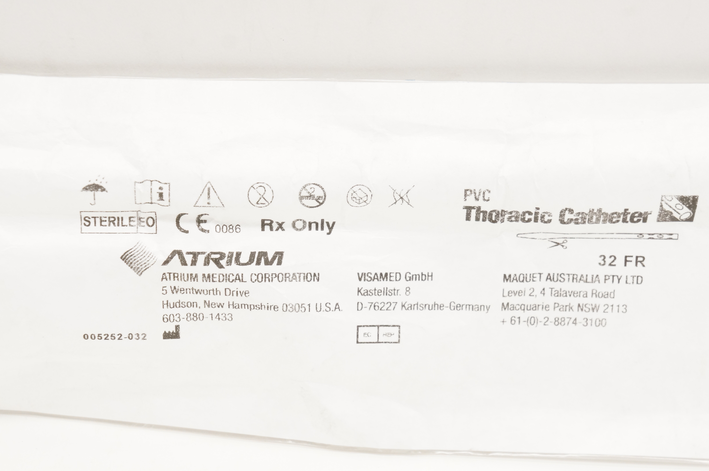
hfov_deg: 24.6
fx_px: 1623
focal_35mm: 82
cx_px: 354
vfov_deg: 16.5
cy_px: 236
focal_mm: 55
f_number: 7.1
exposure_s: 1/160
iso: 1600
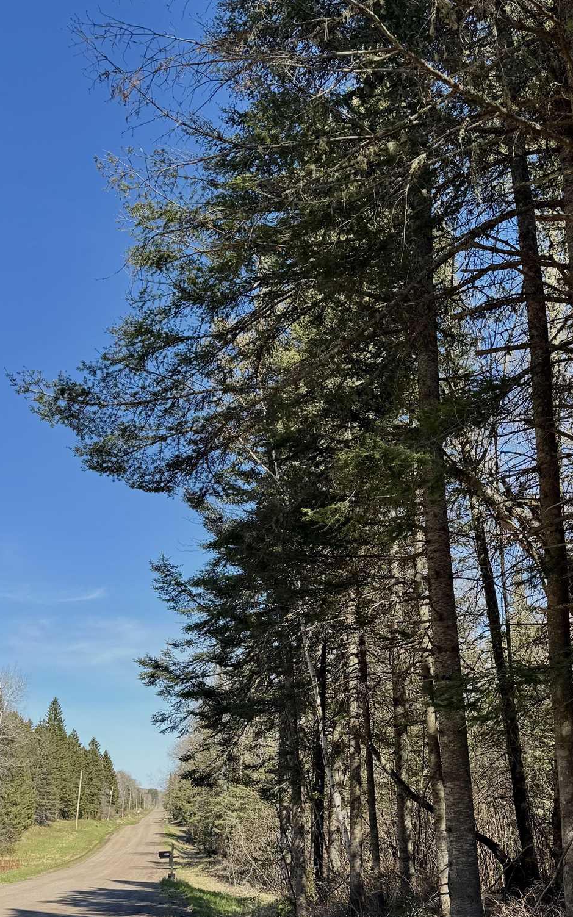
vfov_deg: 49.7
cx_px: 359
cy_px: 594
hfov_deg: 32.6
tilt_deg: +10.2
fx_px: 975
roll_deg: +1.3
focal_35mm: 39
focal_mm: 6.76
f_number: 1.78
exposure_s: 1/1285
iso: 80
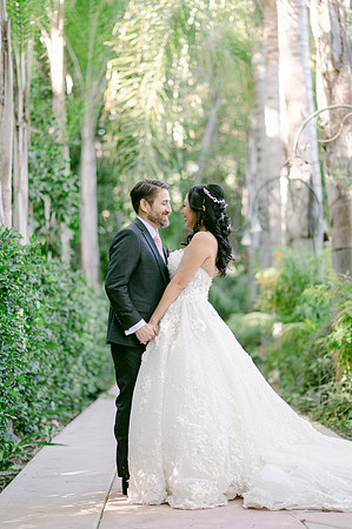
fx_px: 1249
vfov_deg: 23.9
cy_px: 264
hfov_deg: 16.0
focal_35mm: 85
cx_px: 176
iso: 140
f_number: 2
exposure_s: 1/125
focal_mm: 85
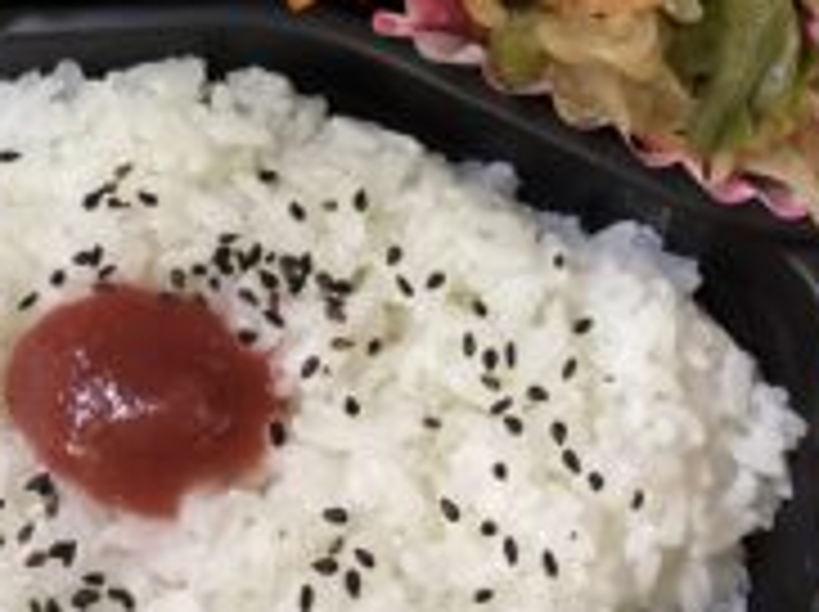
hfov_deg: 30.3
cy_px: 119
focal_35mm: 64
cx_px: 425
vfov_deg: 22.6
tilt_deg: -75.9
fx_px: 1512
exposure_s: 1/60
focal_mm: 3.3
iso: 320
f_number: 2.4
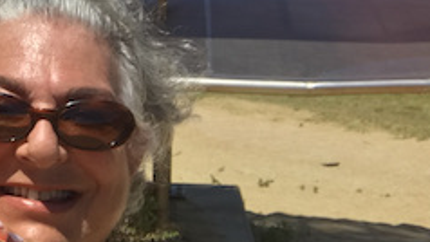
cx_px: -85
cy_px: 14
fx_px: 1004
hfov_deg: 22.3
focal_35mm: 88
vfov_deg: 13.6
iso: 25
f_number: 2.2
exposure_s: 1/997
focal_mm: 2.87
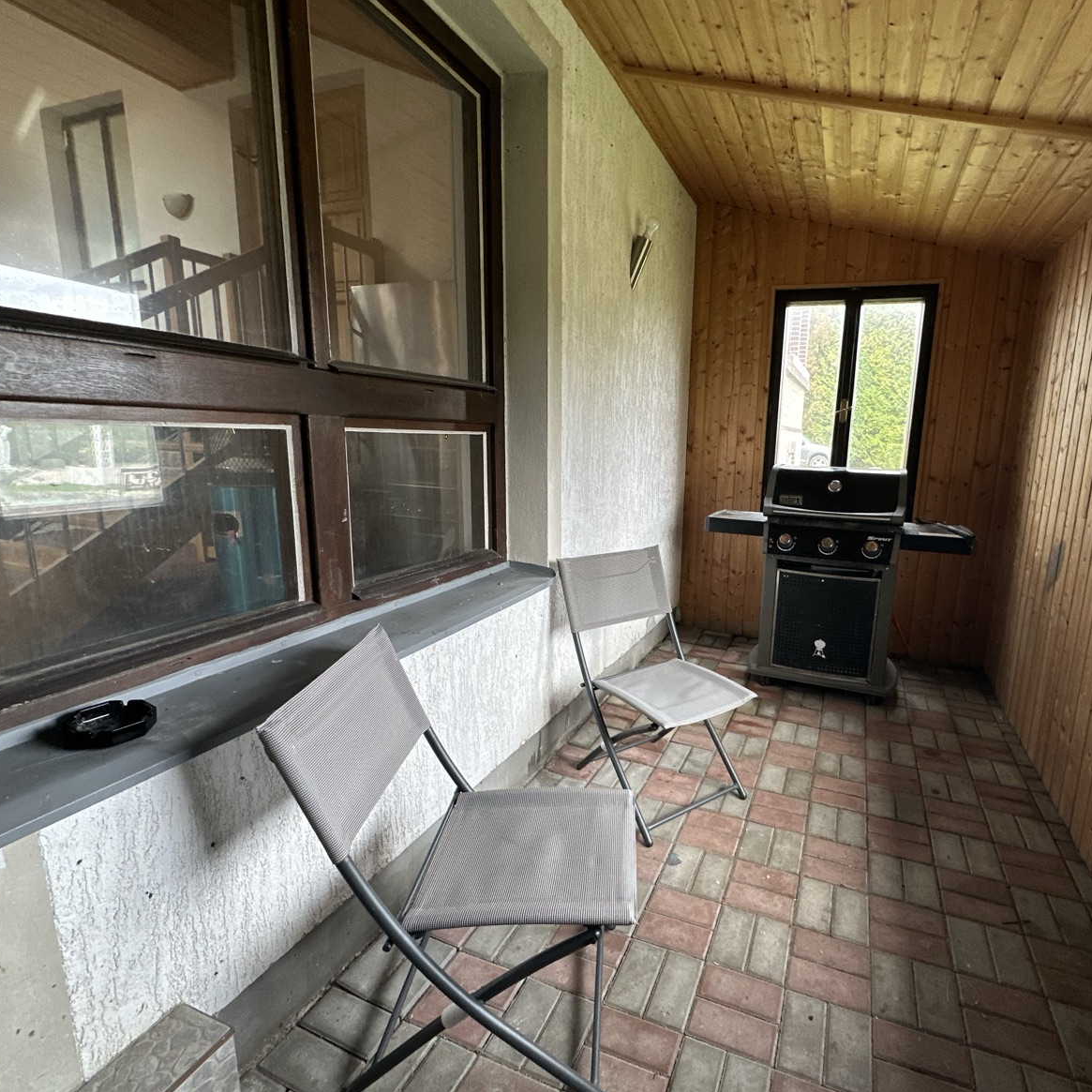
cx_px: 646
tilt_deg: -9.0
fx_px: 607
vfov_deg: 84.0
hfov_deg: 83.1
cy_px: 554
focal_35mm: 17
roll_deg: -2.3
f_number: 2.2
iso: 200
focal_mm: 2.22
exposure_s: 1/99
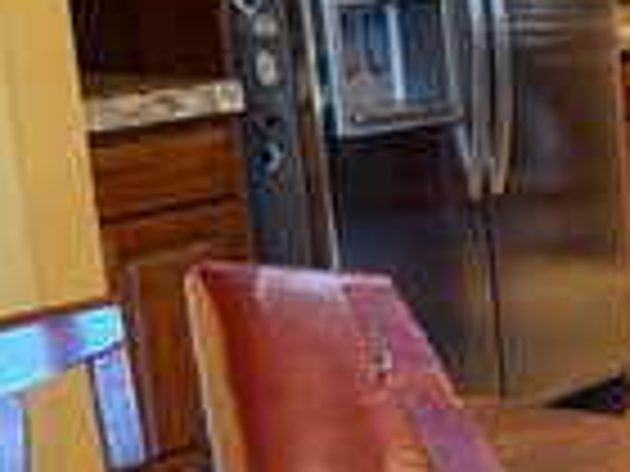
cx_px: 1364
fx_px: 2166
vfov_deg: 12.5
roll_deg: +0.5
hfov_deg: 13.5
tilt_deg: -12.2
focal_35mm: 119
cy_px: 229
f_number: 1.6
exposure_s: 1/60
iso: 160
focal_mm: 5.96
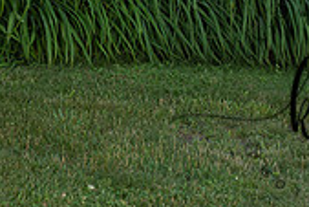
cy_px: -133
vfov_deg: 5.7
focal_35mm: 240
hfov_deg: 8.5
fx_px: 2062
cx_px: -31
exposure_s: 1/200
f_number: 5.6
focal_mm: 70
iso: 400
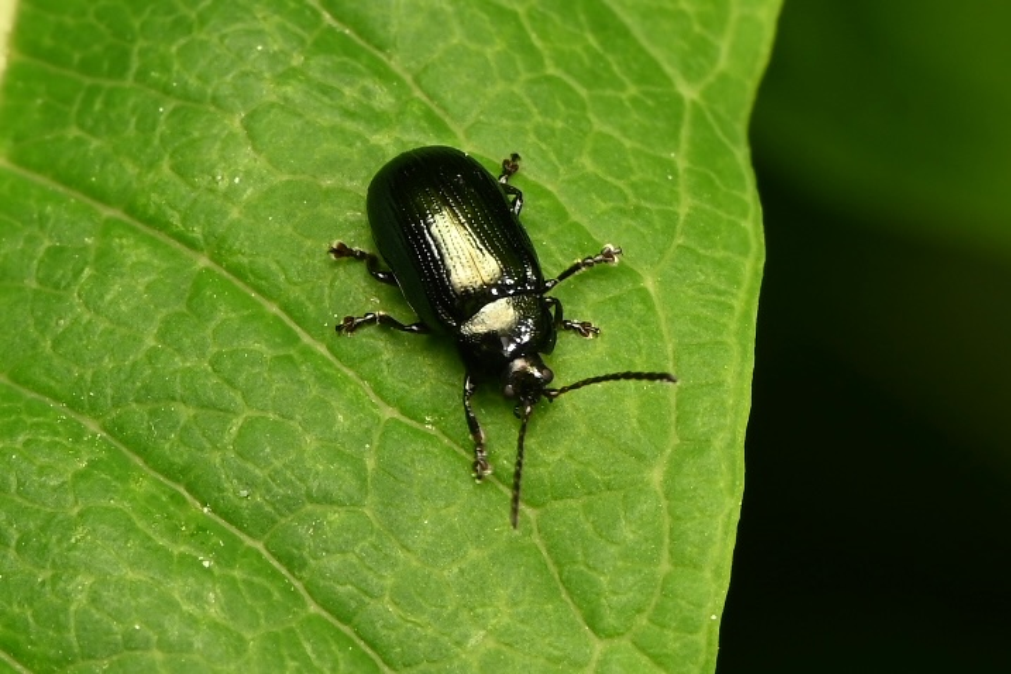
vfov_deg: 13.0
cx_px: 506
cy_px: 337
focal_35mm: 105
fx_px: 2949
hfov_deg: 19.5
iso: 125
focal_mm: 105
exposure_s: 1/200
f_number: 16
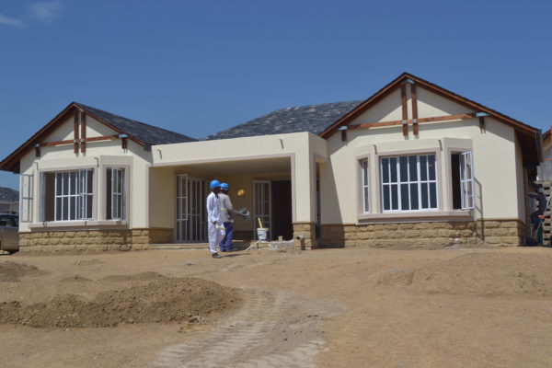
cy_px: 184
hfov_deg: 46.4
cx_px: 276
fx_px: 644
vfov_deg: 31.9
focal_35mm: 42
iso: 100
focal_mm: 28
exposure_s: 1/320
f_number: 9
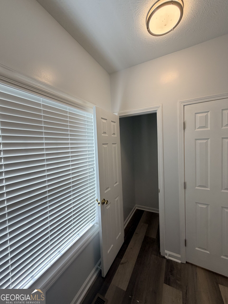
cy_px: 152
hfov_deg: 85.7
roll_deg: +1.6
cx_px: 114
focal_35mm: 14
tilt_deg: -2.8
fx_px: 123
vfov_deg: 102.1
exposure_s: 1/120
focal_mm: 2.22
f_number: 2.2
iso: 64
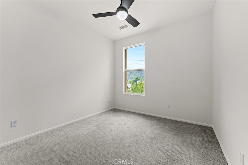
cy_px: 82
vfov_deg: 81.2
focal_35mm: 14
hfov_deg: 104.2
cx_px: 124
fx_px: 96
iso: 400
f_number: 6.3
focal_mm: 14
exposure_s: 1/20
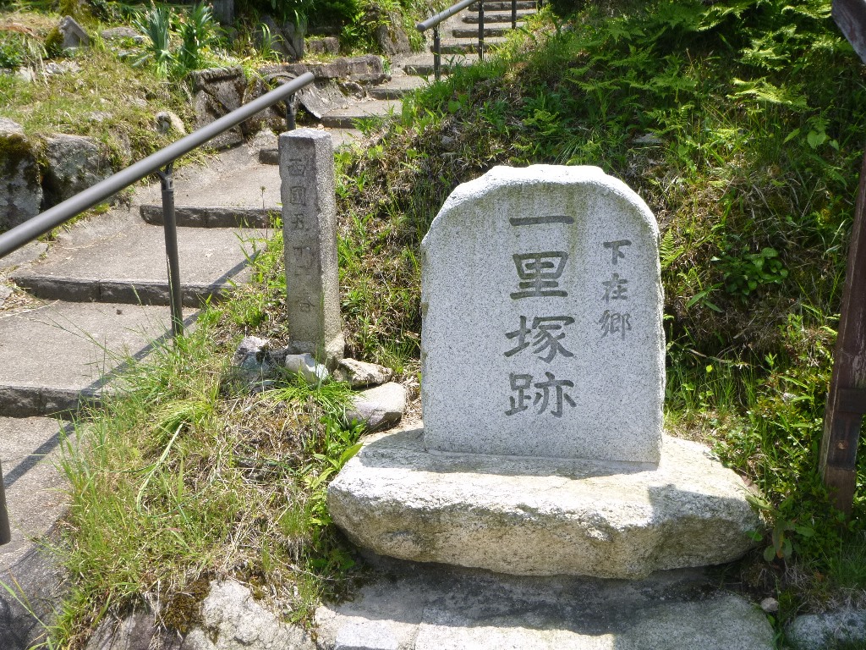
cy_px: 325
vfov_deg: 39.7
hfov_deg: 51.4
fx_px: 901
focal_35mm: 36
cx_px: 433
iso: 100
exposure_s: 1/250
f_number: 4.4
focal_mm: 6.4
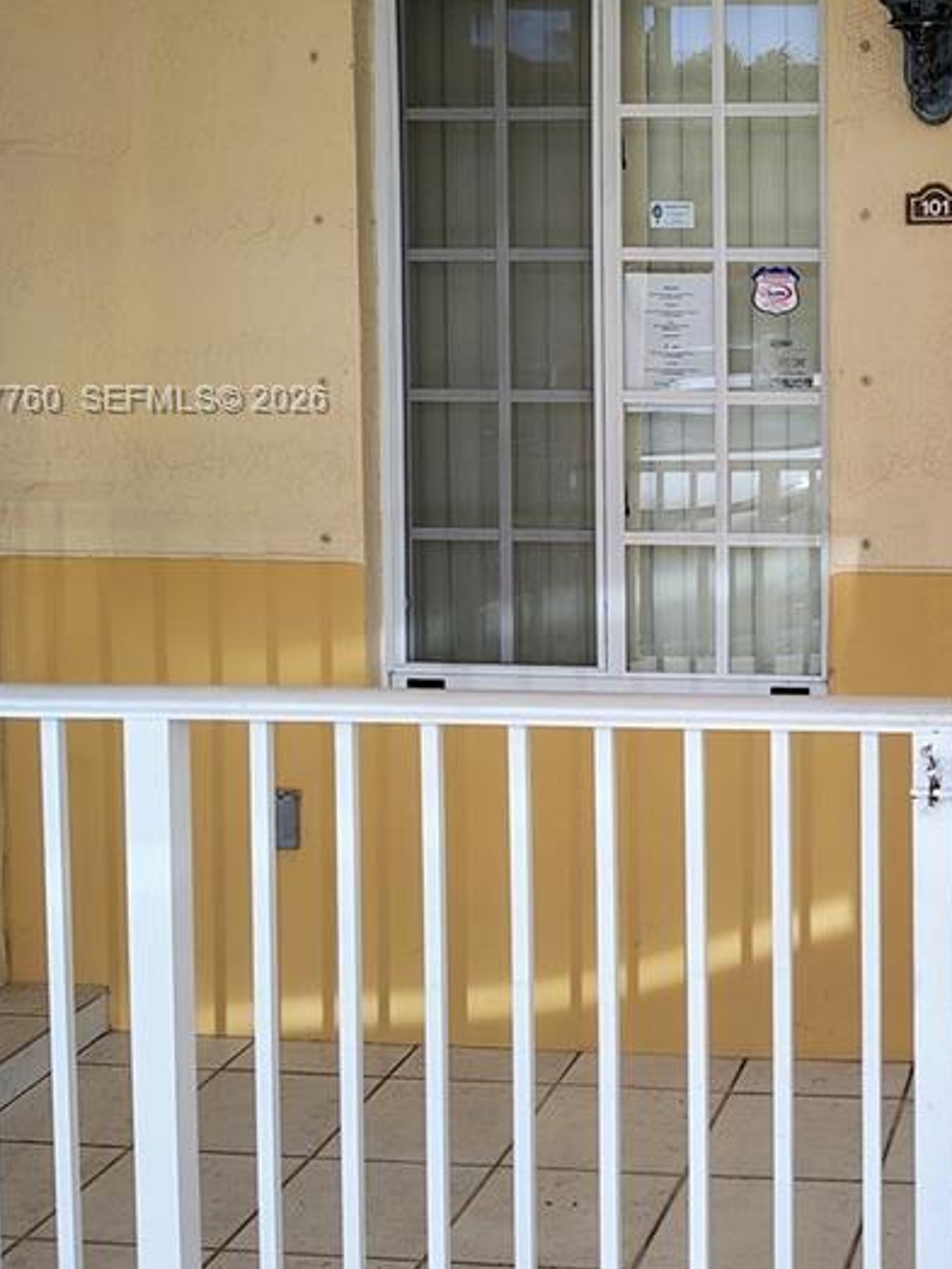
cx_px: 969
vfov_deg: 34.5
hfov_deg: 25.2
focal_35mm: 55
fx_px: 2017
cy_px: 402
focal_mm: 5.56
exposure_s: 1/835
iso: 100
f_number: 1.8
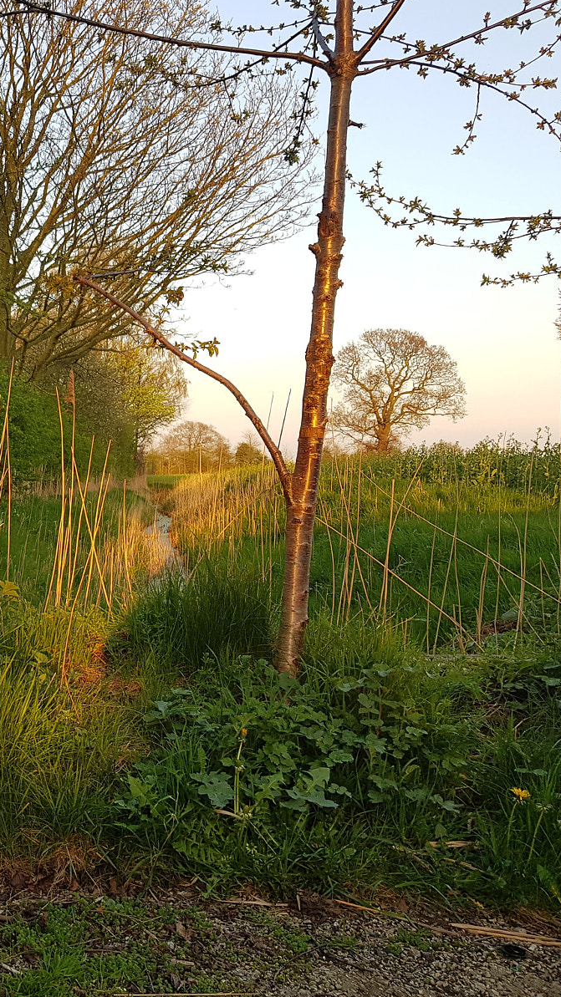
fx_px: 1005
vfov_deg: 52.8
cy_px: 498
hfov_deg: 28.2
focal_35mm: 38
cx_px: -69
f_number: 1.7
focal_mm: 4.2
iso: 40
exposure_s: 1/222
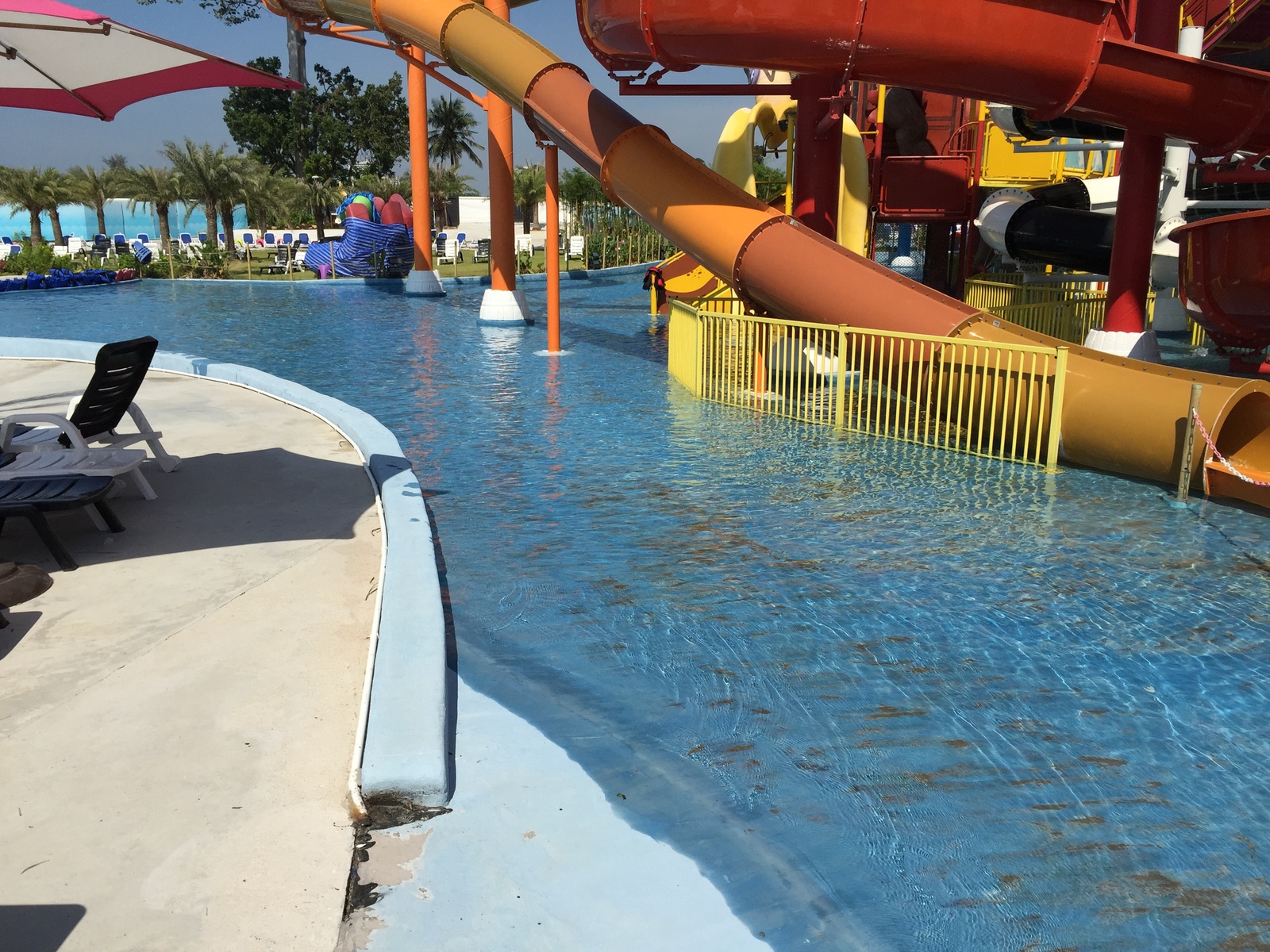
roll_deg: -0.9
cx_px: 635
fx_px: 1064
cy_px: 476
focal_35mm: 29
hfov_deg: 61.7
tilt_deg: -13.2
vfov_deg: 48.2
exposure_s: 1/4405
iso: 32
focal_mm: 4.15
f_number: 2.2
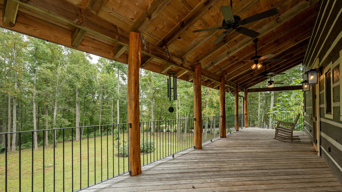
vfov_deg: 66.5
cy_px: 114
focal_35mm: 16
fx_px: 145
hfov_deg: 99.4
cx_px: 173
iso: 320
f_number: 7.1
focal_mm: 15
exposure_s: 1/100
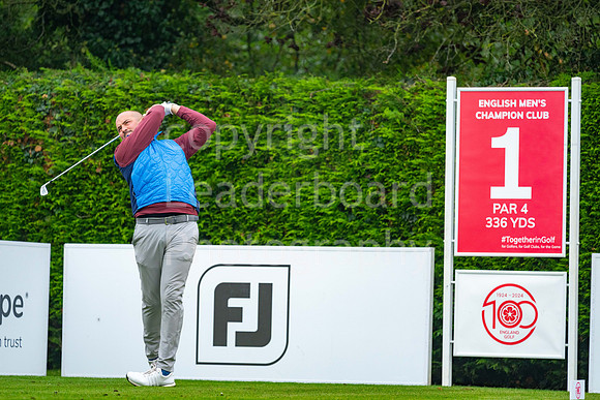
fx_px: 5001
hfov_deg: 6.9
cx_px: 300
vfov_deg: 4.6
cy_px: 200
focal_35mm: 300
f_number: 4
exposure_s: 1/800
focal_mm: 300
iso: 1000
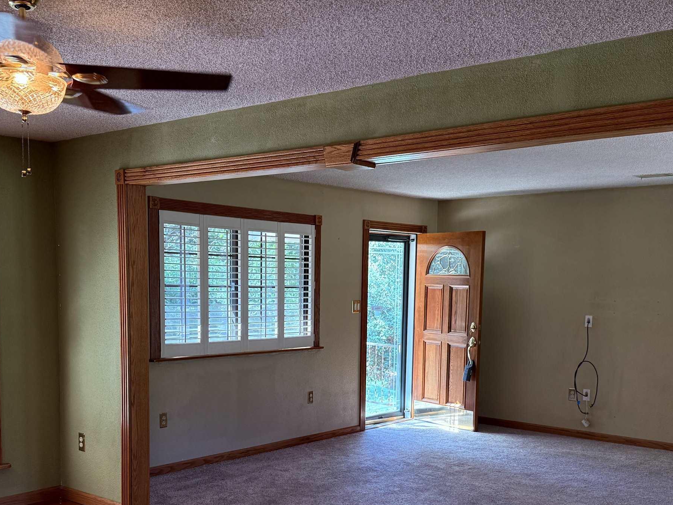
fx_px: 797
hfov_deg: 45.8
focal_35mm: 41
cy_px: 364
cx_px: 331
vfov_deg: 34.6
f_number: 1.78
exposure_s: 1/133
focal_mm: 6.76
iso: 200
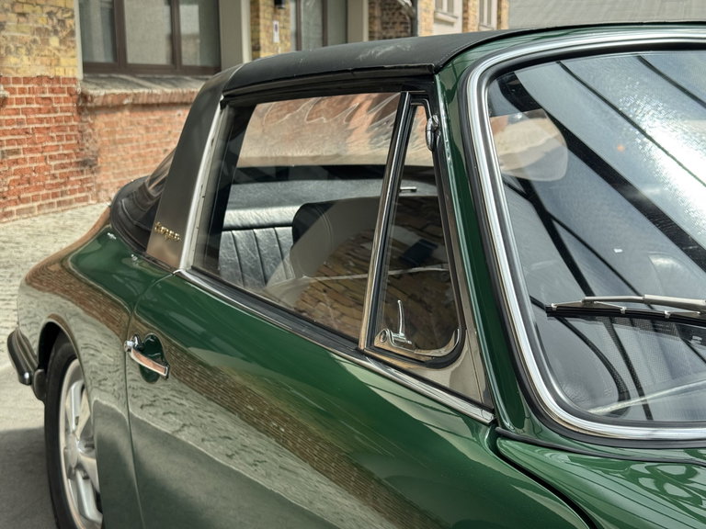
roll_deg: +0.7
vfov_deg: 30.3
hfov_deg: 39.7
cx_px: 353
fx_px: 979
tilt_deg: -10.0
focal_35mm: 48
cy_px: 264
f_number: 1.78
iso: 64
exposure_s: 1/1172
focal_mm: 6.76
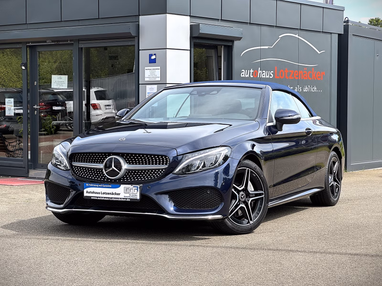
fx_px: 850
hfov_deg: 25.3
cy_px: 143
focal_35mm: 77
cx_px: 191
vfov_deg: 19.1
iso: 32
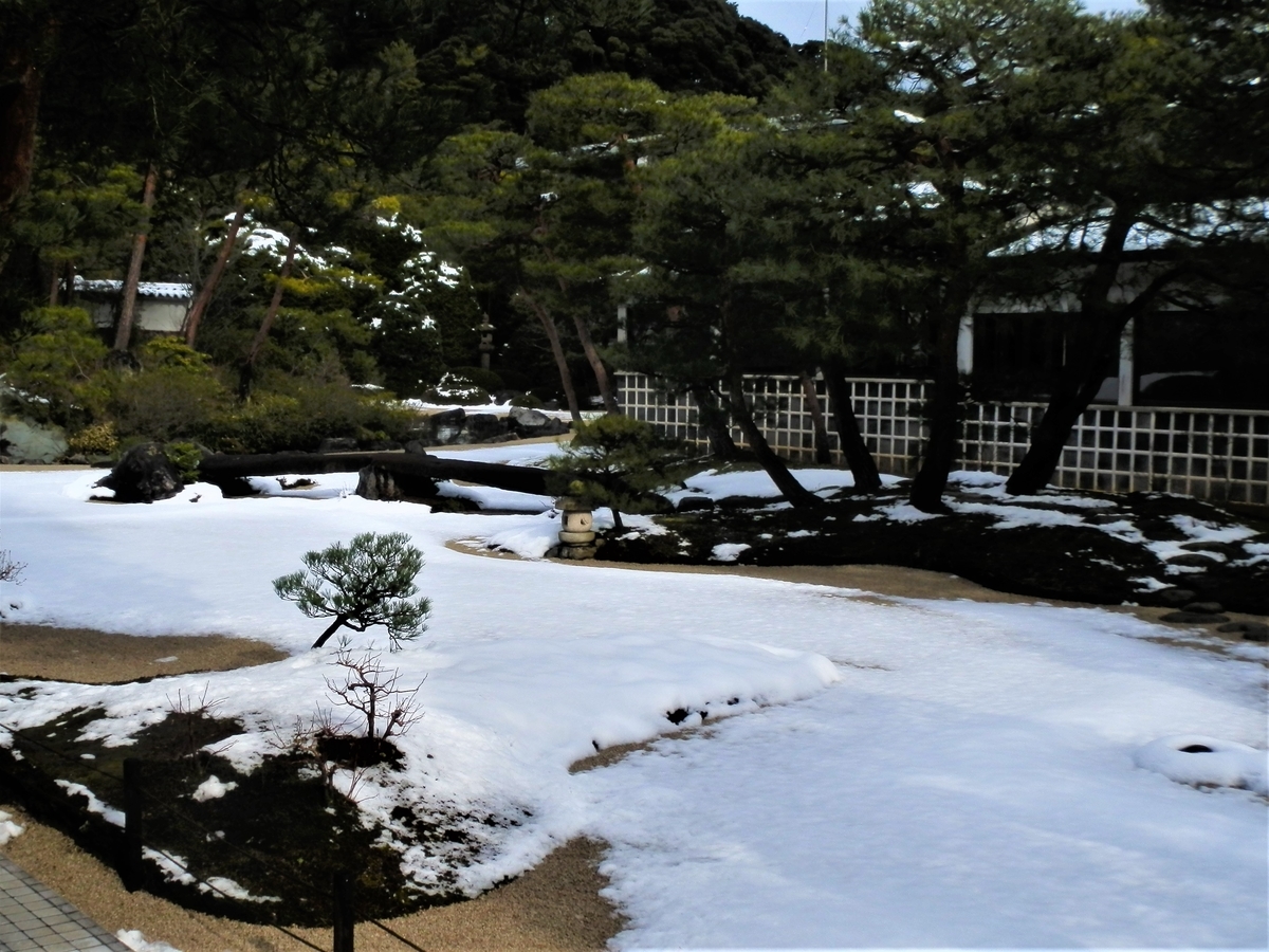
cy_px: 476
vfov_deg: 36.0
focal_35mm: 40
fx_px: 1466
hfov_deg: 46.8
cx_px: 634
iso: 80
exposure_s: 1/160
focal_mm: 7.2
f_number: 10.1
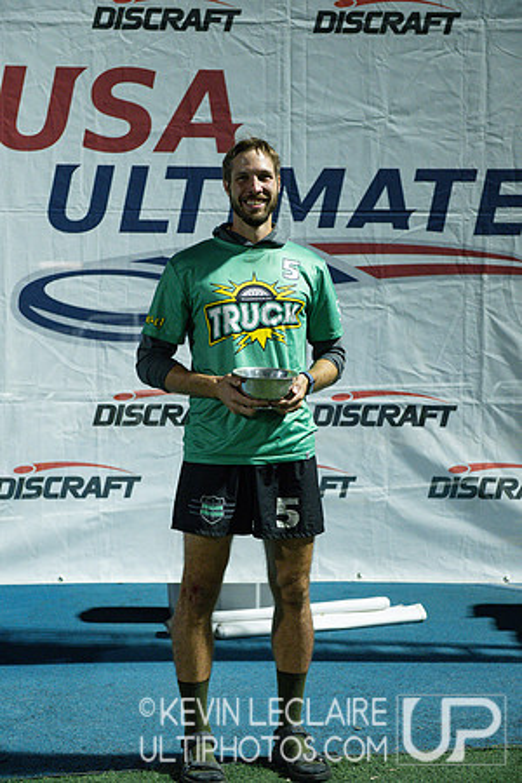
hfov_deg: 19.5
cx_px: 261
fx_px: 1522
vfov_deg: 28.8
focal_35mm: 70
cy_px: 392
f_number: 4
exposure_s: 1/320
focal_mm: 70
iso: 6400
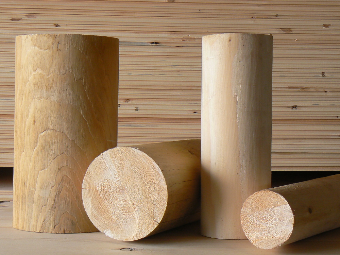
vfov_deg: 14.2
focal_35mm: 104
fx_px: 1021
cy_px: 128
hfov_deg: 18.9
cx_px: 170
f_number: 3.2
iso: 80
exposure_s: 1/80
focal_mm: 12.6
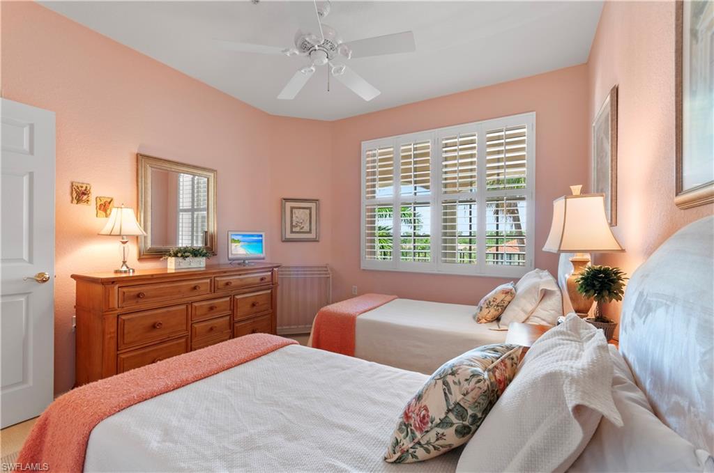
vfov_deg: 77.1
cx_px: 357
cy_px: 236
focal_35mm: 15
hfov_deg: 100.5
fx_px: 297
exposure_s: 1/1.25
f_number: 8
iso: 200
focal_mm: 10
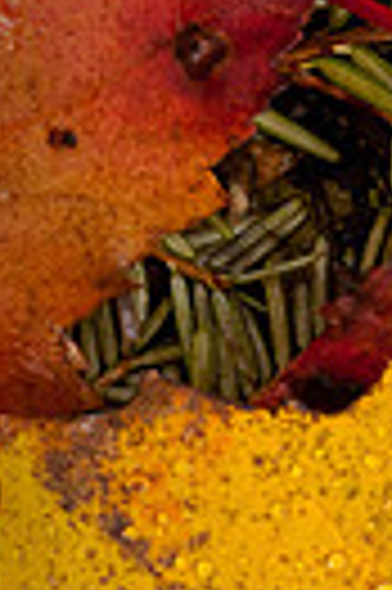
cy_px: 410
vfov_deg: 6.0
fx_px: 5633
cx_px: 577
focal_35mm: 344
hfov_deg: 4.0
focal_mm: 100
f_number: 32
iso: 200
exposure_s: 1/5
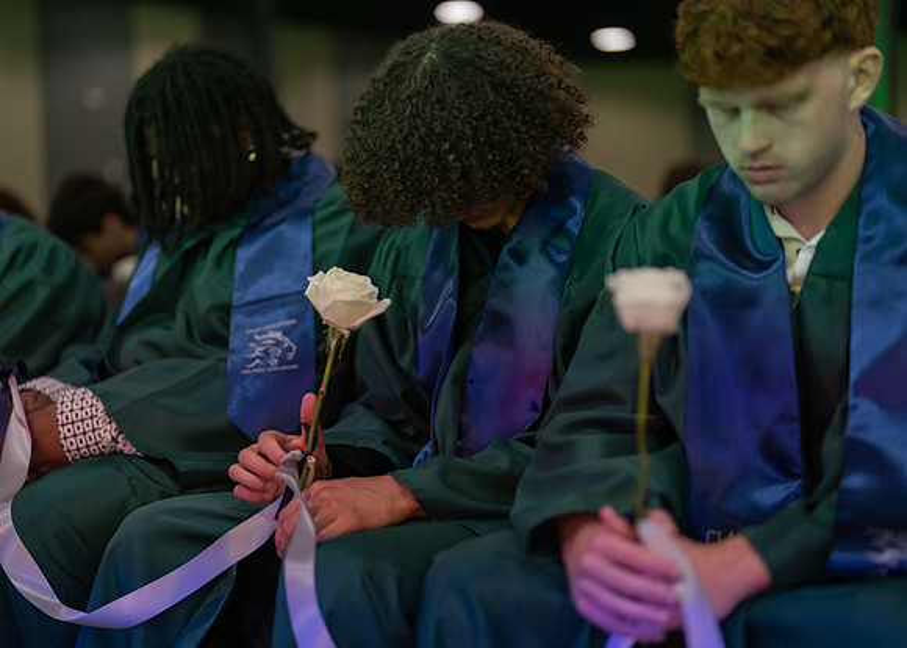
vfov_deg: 26.6
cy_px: 324
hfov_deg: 36.7
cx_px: 454
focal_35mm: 53
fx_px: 1367
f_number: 1.2
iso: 1000
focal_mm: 50
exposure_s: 1/400
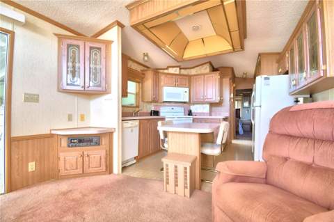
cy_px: 111
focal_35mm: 15
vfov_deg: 77.2
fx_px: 139
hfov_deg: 100.4
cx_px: 167
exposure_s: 1/50
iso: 400
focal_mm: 10
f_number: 4.5
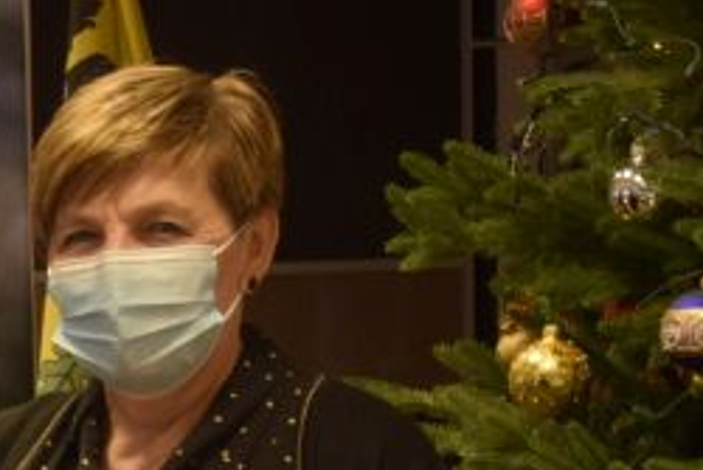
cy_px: 719
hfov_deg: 10.6
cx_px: -512
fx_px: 3595
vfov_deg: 7.3
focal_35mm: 184
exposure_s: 1/60
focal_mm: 32
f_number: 4.2
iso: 1100
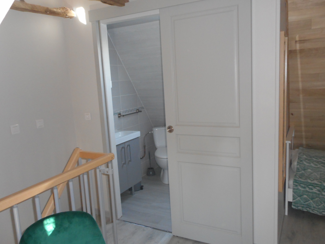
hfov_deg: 61.7
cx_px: 162
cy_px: 122
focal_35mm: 29
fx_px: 272
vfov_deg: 48.2
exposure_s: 1/25
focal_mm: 5.2
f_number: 4
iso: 320
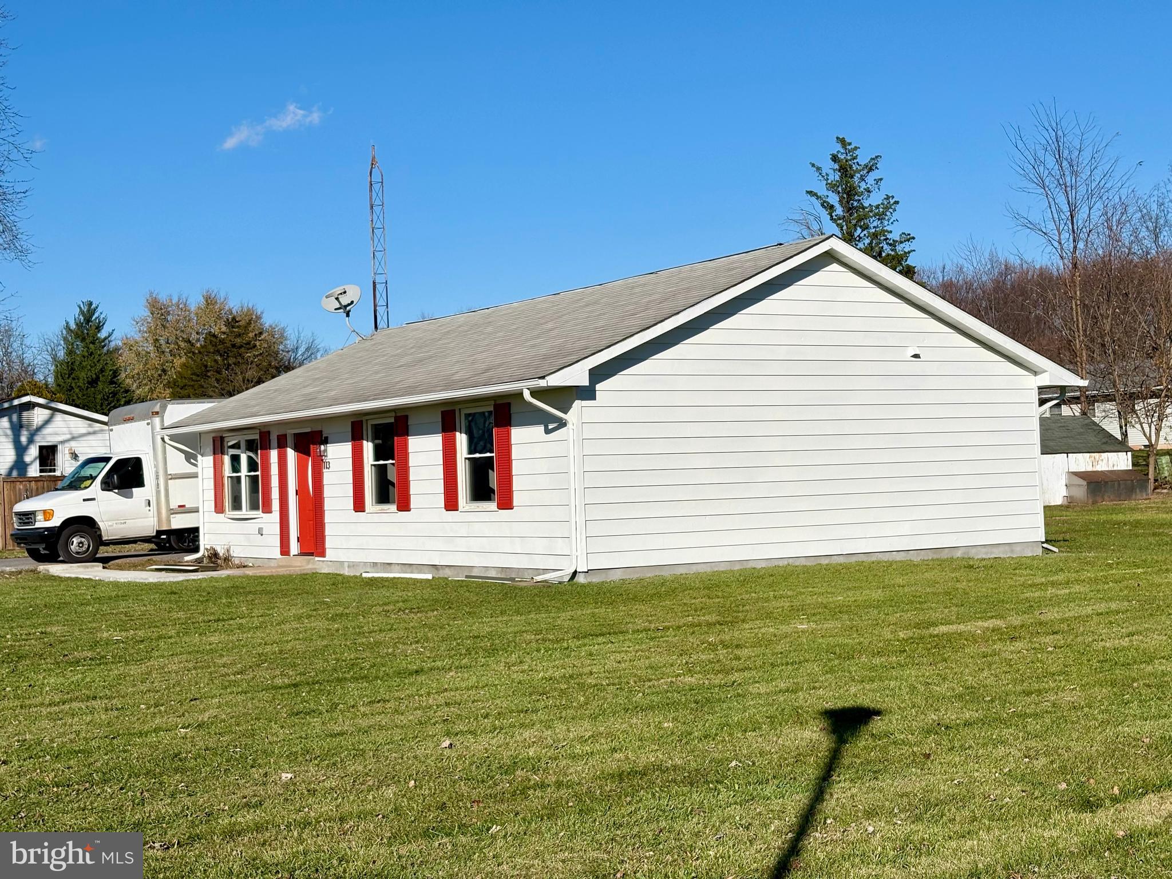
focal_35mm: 52
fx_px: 1761
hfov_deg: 36.8
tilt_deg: +2.4
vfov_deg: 28.0
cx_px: 586
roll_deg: +2.4
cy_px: 440
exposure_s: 1/4975
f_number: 1.6
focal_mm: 5.96
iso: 25
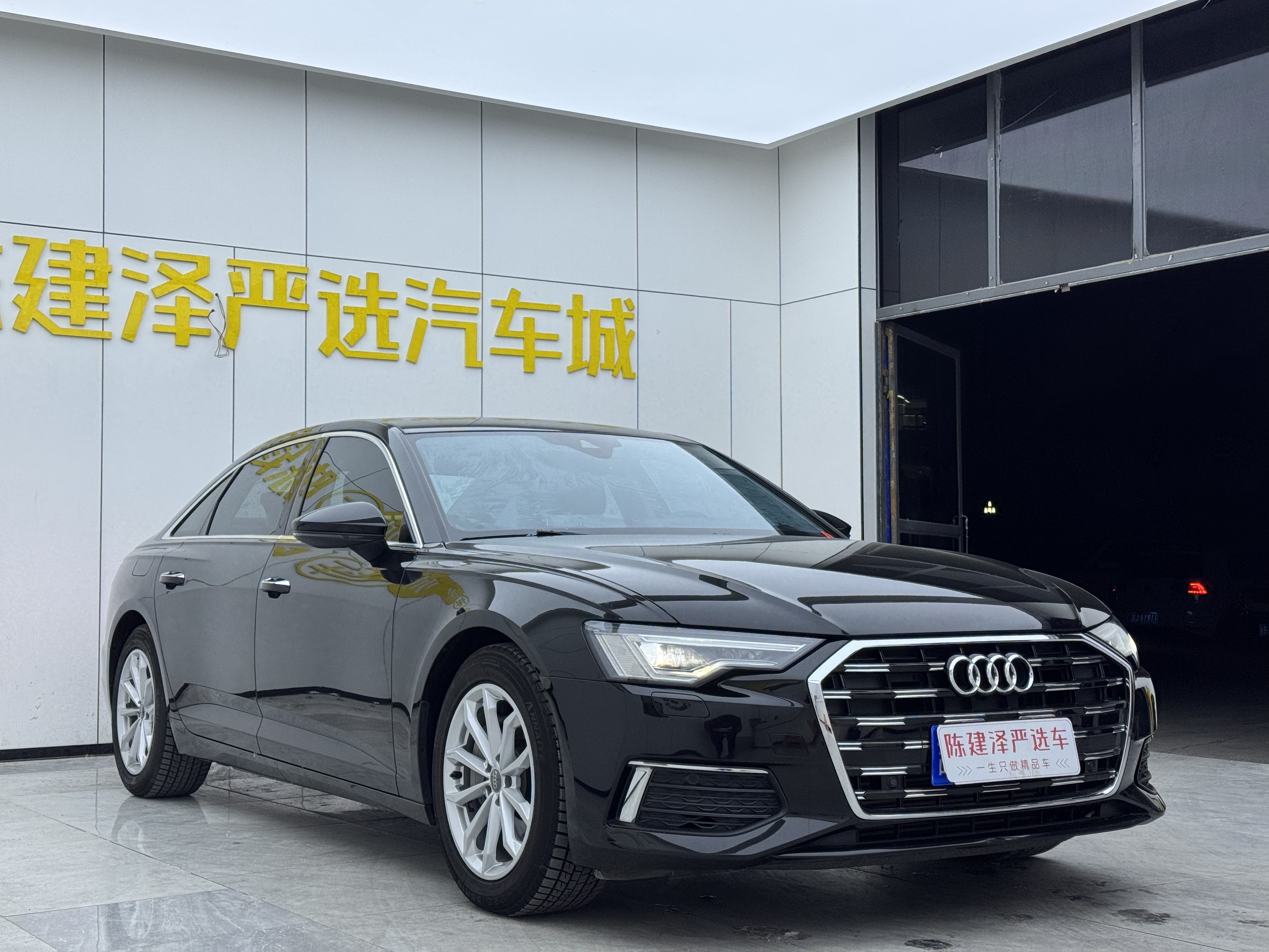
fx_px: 1760
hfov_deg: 39.7
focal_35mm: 48
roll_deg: +1.2
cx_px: 634
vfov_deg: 30.3
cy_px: 476
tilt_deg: +4.3
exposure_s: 1/433
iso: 64
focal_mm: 6.76
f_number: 1.78
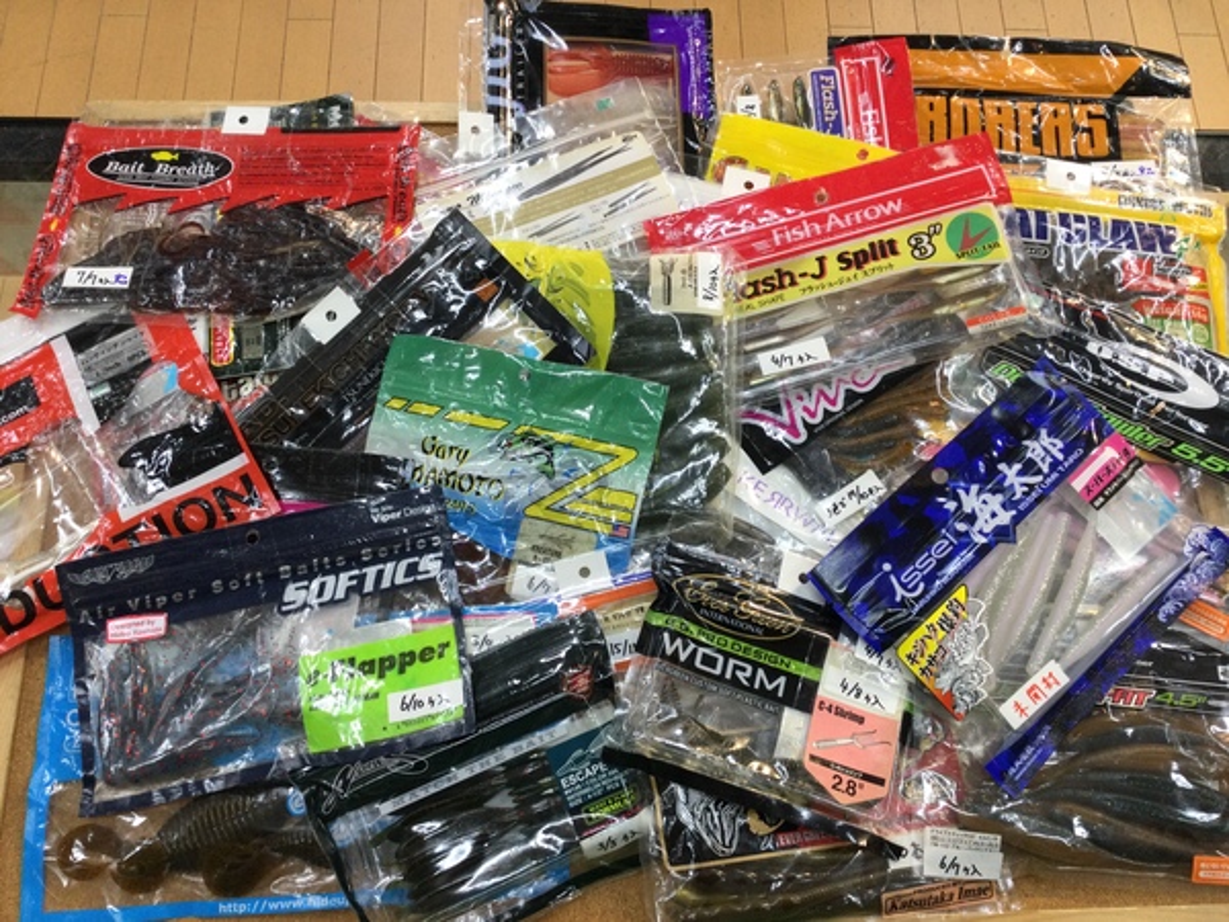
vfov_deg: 45.4
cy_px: 461
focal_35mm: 31
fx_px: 1101
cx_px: 614
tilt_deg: -70.1
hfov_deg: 58.4
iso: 25
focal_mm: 3.3
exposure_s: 1/40
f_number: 2.4
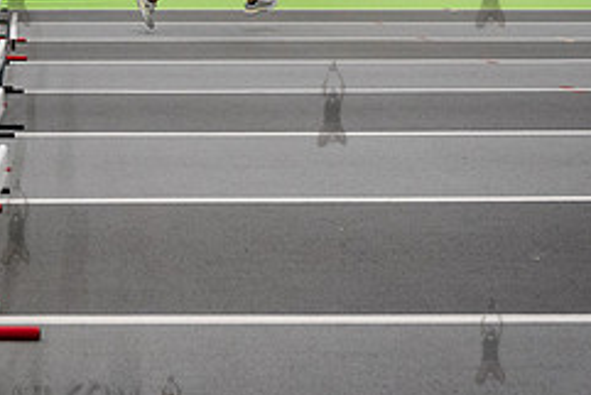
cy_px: -16
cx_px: 15
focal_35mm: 89
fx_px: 1462
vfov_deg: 15.1
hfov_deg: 22.1
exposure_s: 1/1250
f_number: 4
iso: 6400
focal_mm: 36
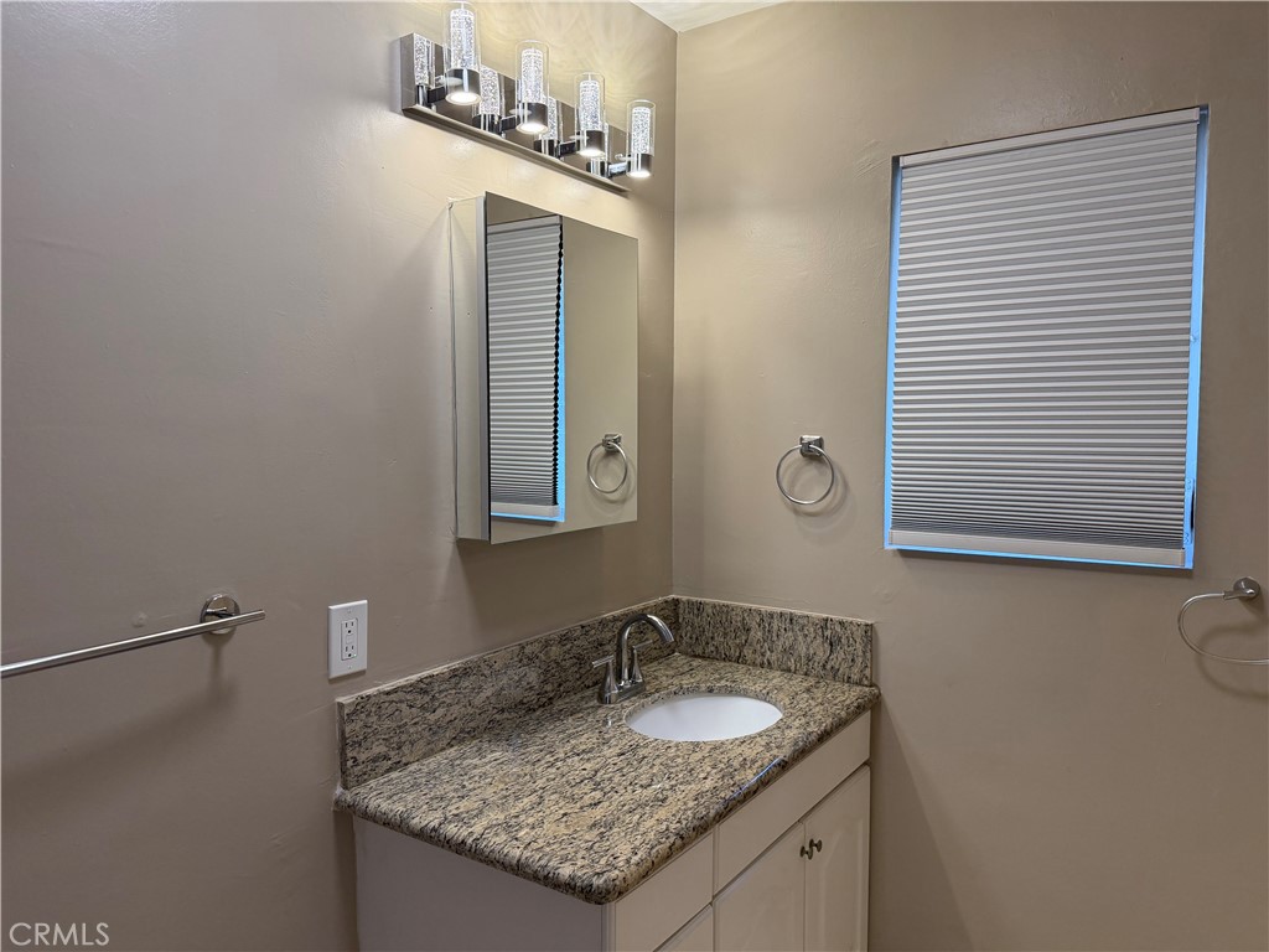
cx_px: 634
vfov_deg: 56.8
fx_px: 880
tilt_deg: -3.8
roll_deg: +0.6
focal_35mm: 24
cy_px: 476
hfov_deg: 71.6
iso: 200
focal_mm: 6.76
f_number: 1.78
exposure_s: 1/181
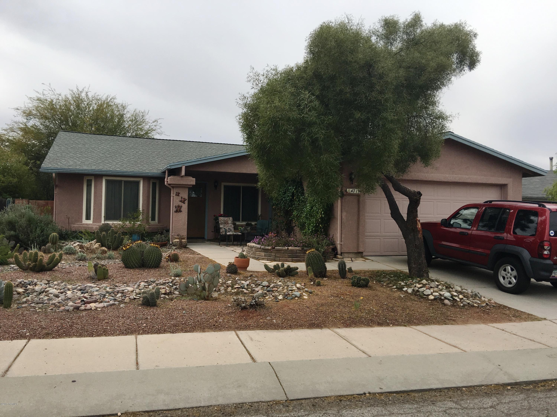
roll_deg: -1.3
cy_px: 208
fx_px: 467
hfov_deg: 61.7
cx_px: 278
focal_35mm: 29
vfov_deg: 48.2
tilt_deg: +1.3
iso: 25
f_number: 2.2
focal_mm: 4.15
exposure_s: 1/1451
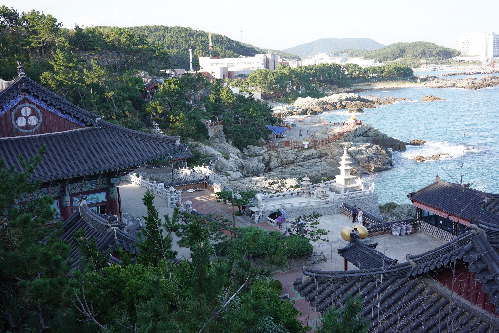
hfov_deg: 54.4
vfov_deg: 37.9
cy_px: 166
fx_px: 485
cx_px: 250
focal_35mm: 35
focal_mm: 35
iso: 160
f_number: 7.1
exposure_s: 1/100
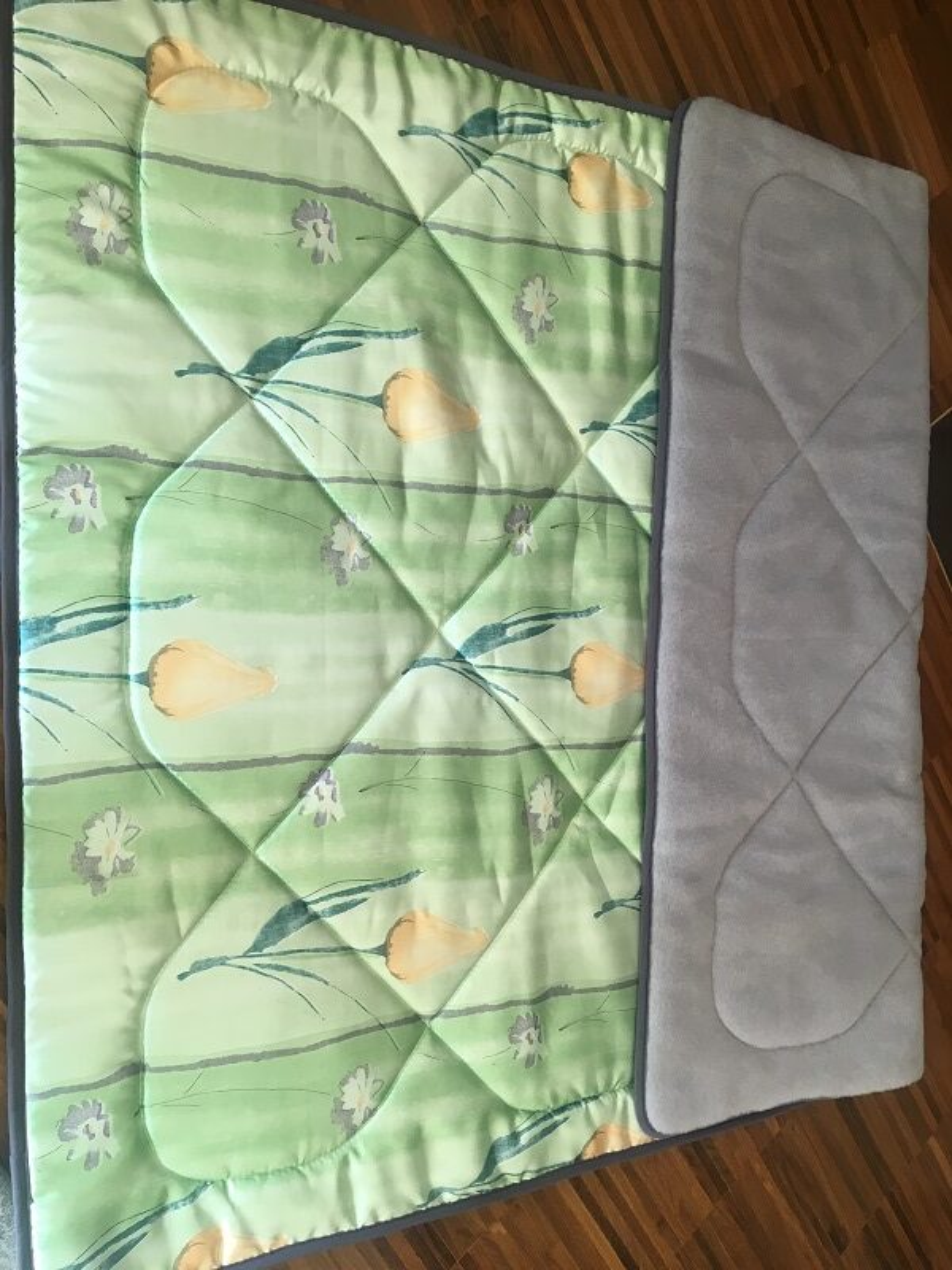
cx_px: 476
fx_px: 1063
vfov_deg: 61.7
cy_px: 635
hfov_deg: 48.2
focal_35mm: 29
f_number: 2.2
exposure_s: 1/33
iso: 32
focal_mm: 4.15
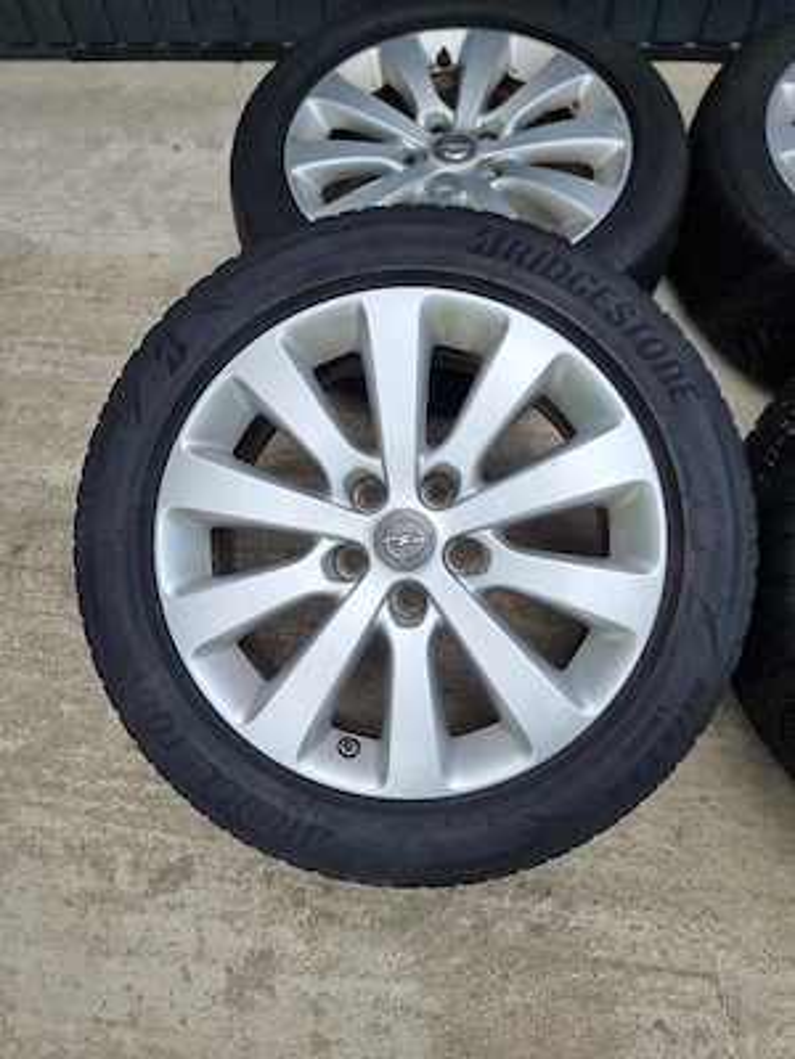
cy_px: 530
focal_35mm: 24
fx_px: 735
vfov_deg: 71.6
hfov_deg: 56.8
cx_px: 398
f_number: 1.8
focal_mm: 6.7
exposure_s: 1/333
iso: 50
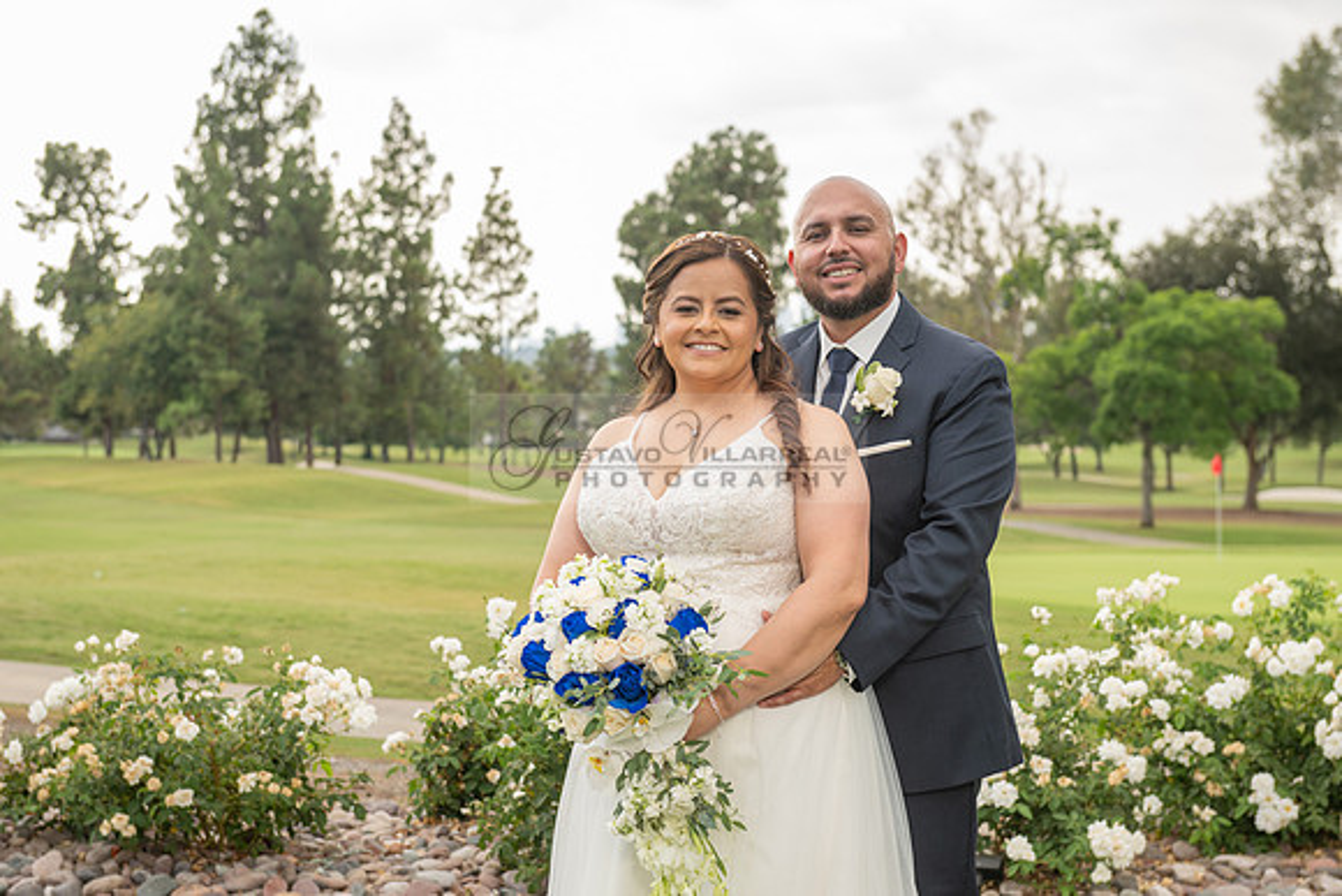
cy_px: 448
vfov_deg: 19.5
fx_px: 2610
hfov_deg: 28.8
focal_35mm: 70
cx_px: 671
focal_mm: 70
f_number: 5.6
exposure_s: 1/320
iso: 200
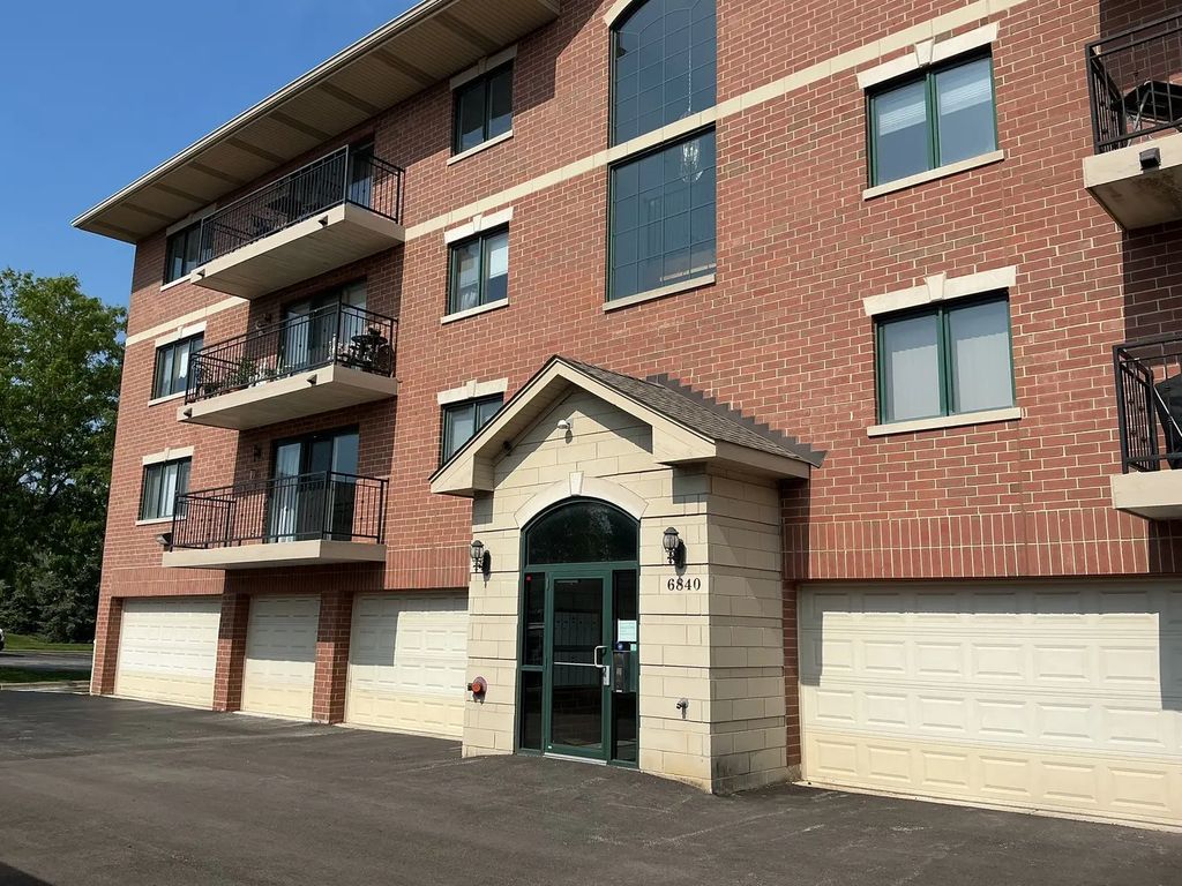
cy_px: 443
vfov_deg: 48.2
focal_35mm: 29
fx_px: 990
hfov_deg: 61.7
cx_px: 591
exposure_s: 1/2801
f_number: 1.8
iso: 25
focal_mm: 3
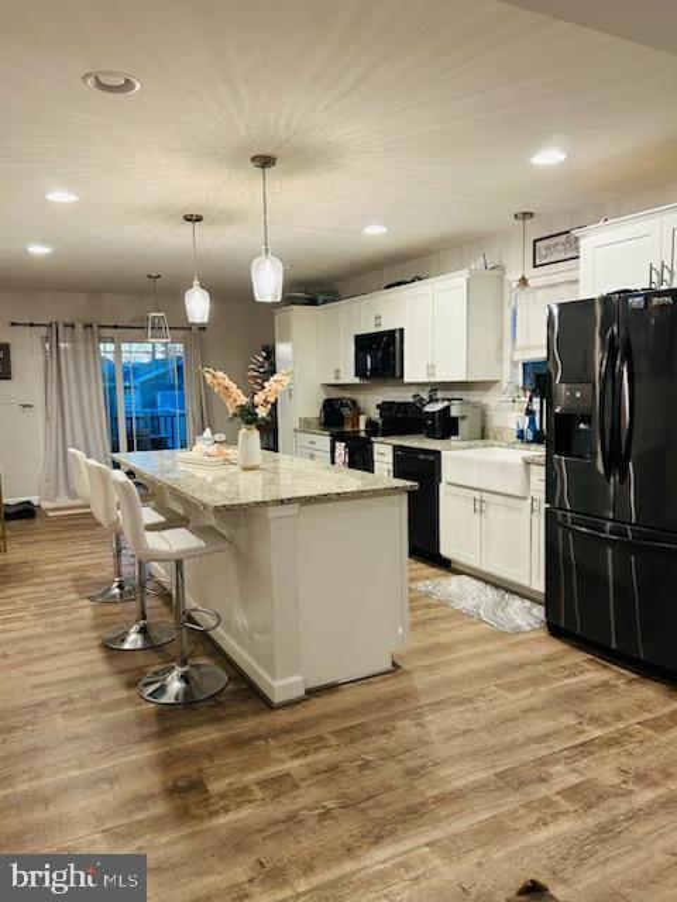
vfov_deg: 67.3
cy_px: 451
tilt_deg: -6.6
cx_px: 338
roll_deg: +1.6
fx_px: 678
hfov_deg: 53.1
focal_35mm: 26
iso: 160
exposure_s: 1/60
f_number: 1.5
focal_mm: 5.7
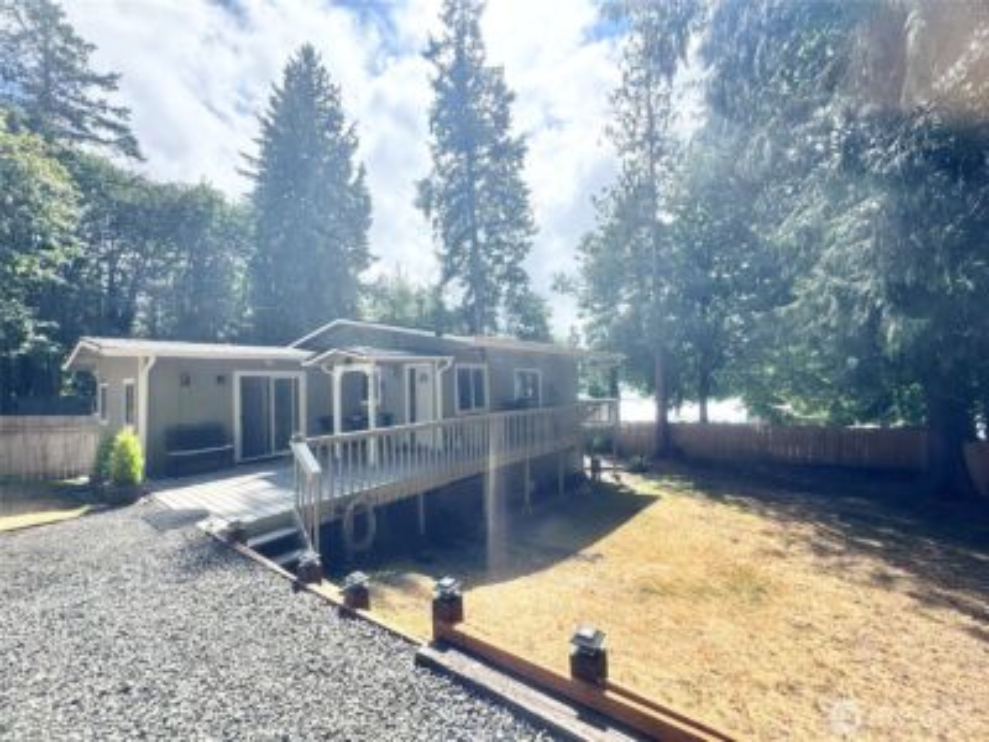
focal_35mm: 14
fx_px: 400
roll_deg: +2.5
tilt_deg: +1.4
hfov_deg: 102.1
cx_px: 494
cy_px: 371
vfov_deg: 85.7
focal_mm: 2.22
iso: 40
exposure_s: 1/968
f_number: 2.2
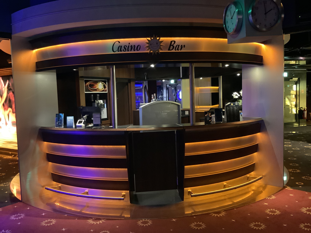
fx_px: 279
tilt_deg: -4.3
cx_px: 156
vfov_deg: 45.4
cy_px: 116
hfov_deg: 58.4
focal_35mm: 31
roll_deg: +1.2
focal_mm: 3.3
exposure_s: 1/17
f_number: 2.4
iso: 640
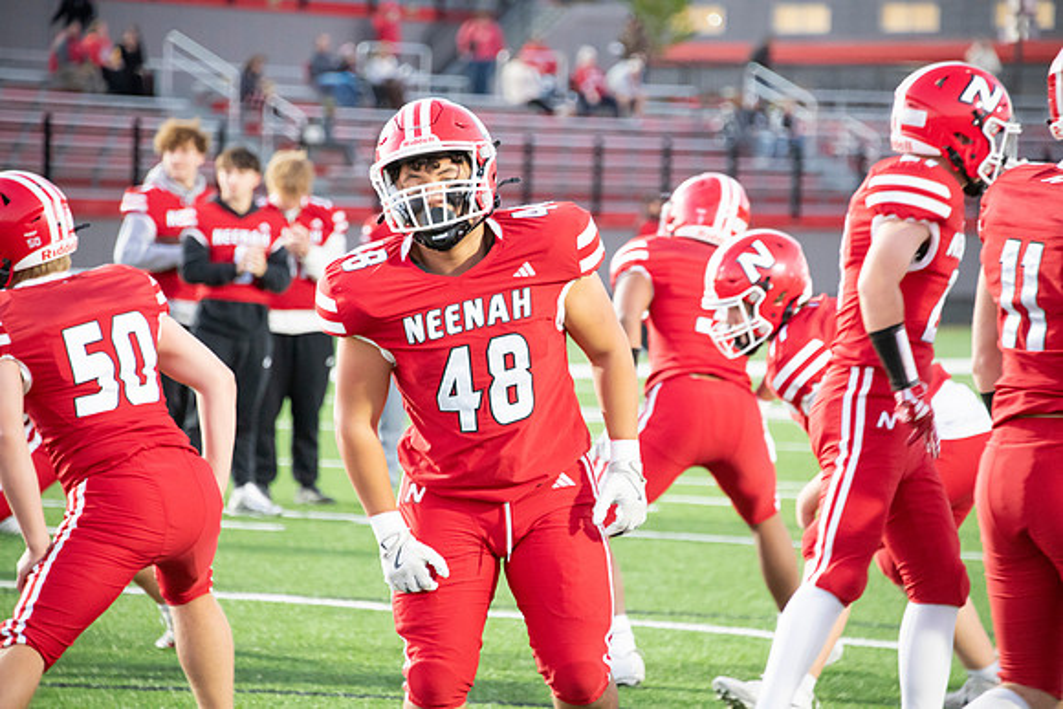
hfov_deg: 9.8
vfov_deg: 6.5
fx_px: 6202
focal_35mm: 210
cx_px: 532
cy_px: 354
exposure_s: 1/250
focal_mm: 210
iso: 8000
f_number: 5.6
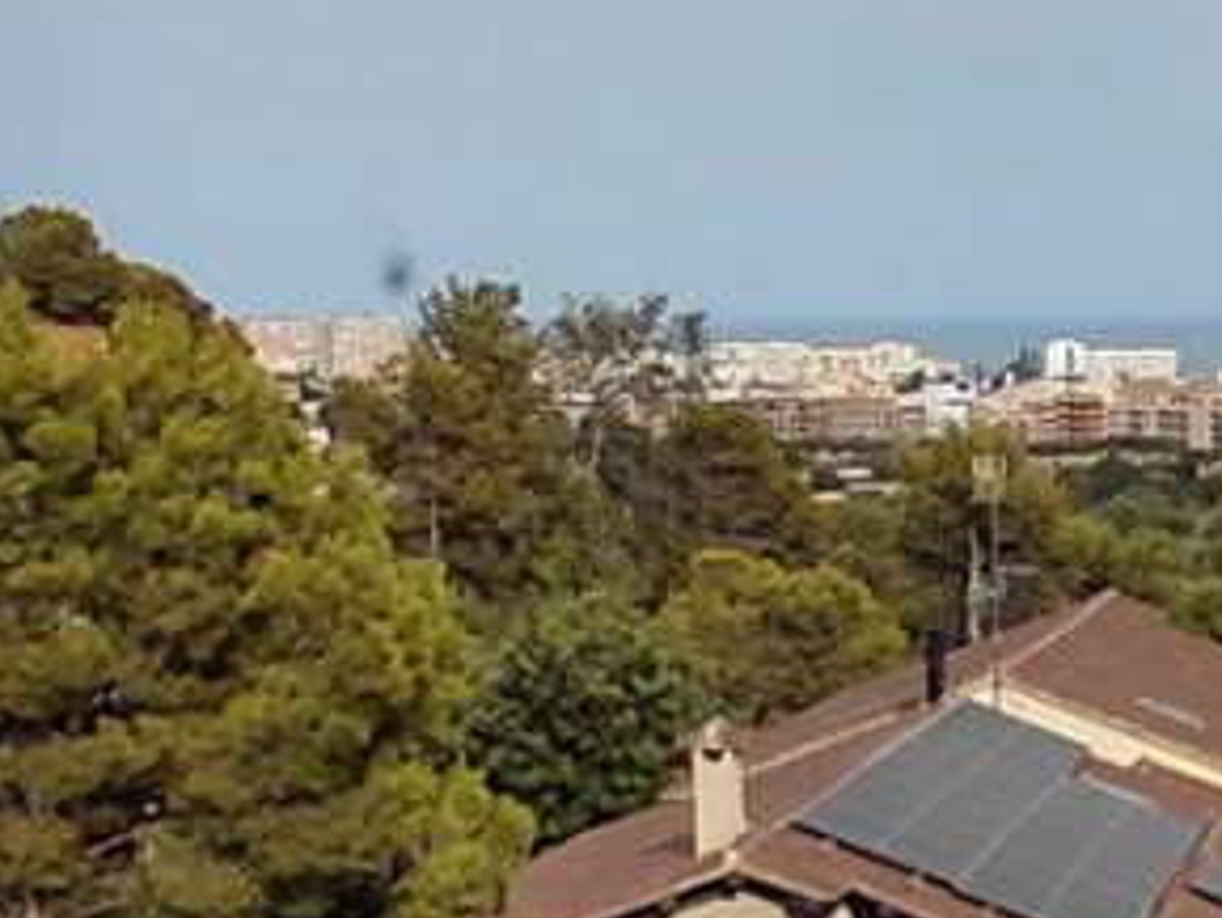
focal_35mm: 83
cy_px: 573
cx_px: 1302
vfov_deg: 17.8
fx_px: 2931
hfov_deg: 22.4
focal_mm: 1.64
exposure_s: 1/1720
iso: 40
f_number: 2.2
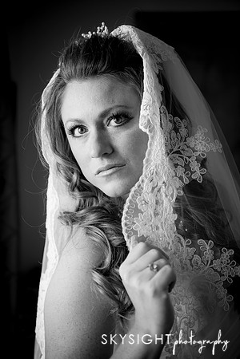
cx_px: 120
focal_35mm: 48
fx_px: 480
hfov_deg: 28.1
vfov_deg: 41.1
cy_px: 180
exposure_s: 1/125
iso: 400
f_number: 2.8
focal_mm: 48
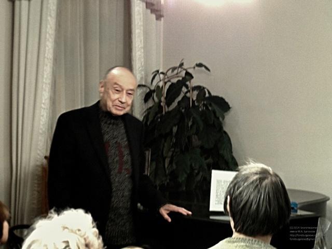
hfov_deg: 18.9
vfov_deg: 14.2
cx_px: 166
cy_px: 124
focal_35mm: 104
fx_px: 997
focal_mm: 17
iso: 400
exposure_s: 1/4
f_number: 4.6
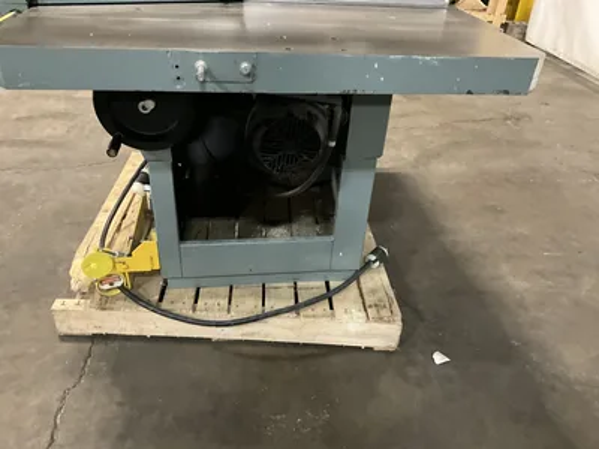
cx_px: 300
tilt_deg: -33.5
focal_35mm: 29
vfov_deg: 48.2
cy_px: 224
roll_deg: -2.5
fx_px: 502
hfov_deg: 61.7
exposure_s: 1/30
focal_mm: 3
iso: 500
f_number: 1.8
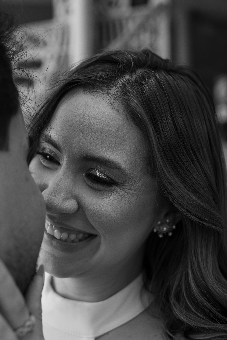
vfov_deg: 43.6
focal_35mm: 45
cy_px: 170
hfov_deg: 29.9
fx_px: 426
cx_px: 114
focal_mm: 30
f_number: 2.8
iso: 100
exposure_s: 1/160
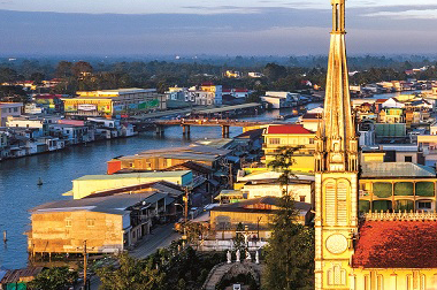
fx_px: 715
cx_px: 436
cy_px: 200
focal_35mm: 59
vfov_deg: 22.8
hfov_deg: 31.5
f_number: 11
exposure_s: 1/40
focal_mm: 10.26
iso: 100
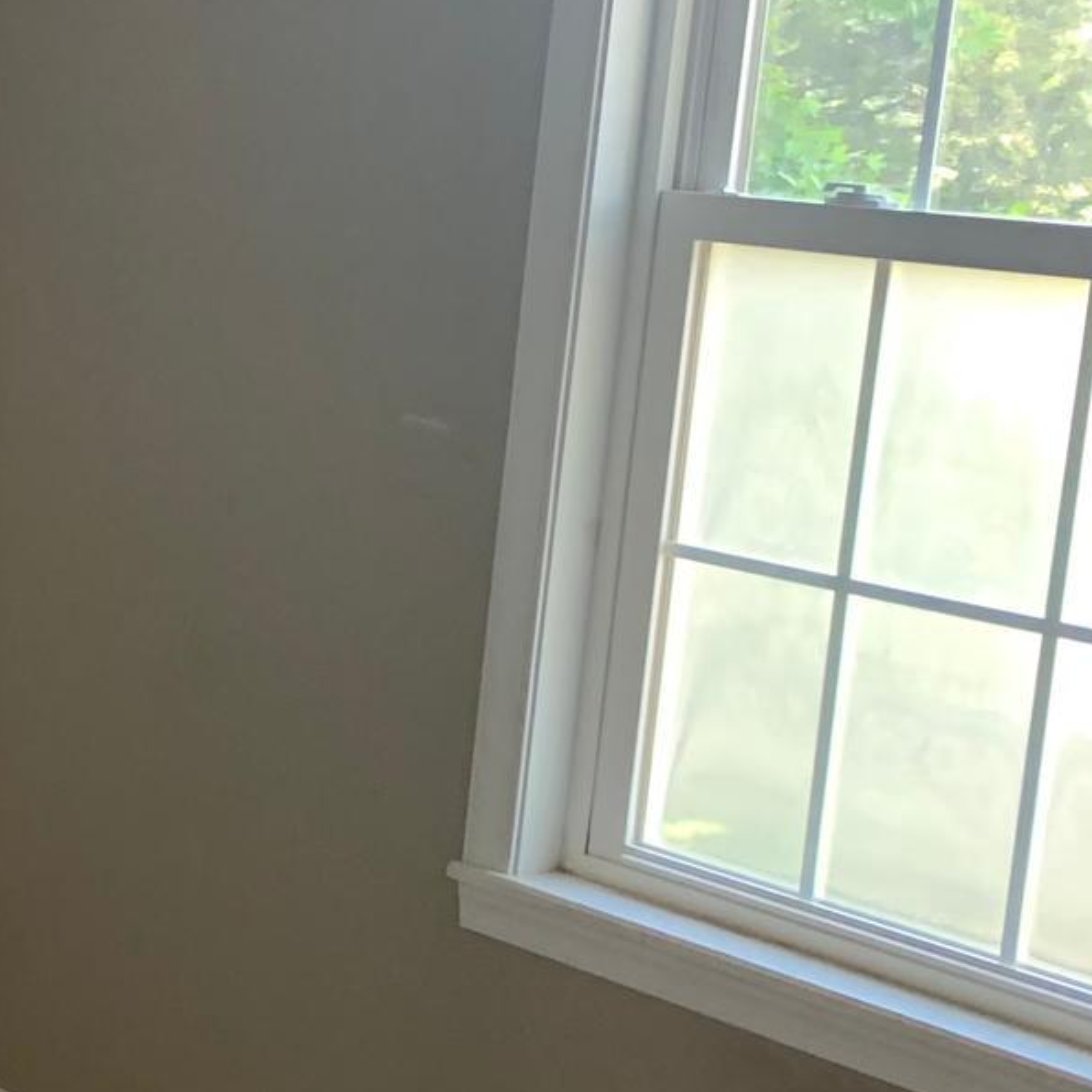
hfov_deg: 18.6
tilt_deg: -7.3
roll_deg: -3.4
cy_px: 487
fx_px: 2820
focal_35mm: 79
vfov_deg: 21.9
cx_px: -682
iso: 160
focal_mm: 4.25
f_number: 1.8
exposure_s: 1/60
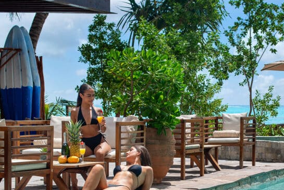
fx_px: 742
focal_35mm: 94
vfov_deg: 14.4
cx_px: 213
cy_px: 164
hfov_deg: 21.5
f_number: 8
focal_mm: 50
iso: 200
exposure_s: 1/400
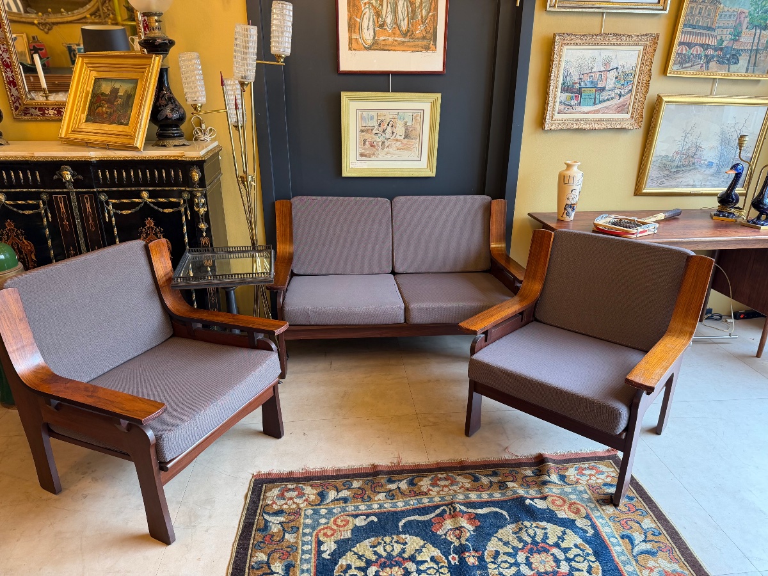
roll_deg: -0.2
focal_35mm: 24
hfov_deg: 71.6
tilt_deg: -21.3
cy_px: 288
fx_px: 532
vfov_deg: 56.8
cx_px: 384
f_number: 1.78
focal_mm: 6.76
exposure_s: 1/100
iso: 200
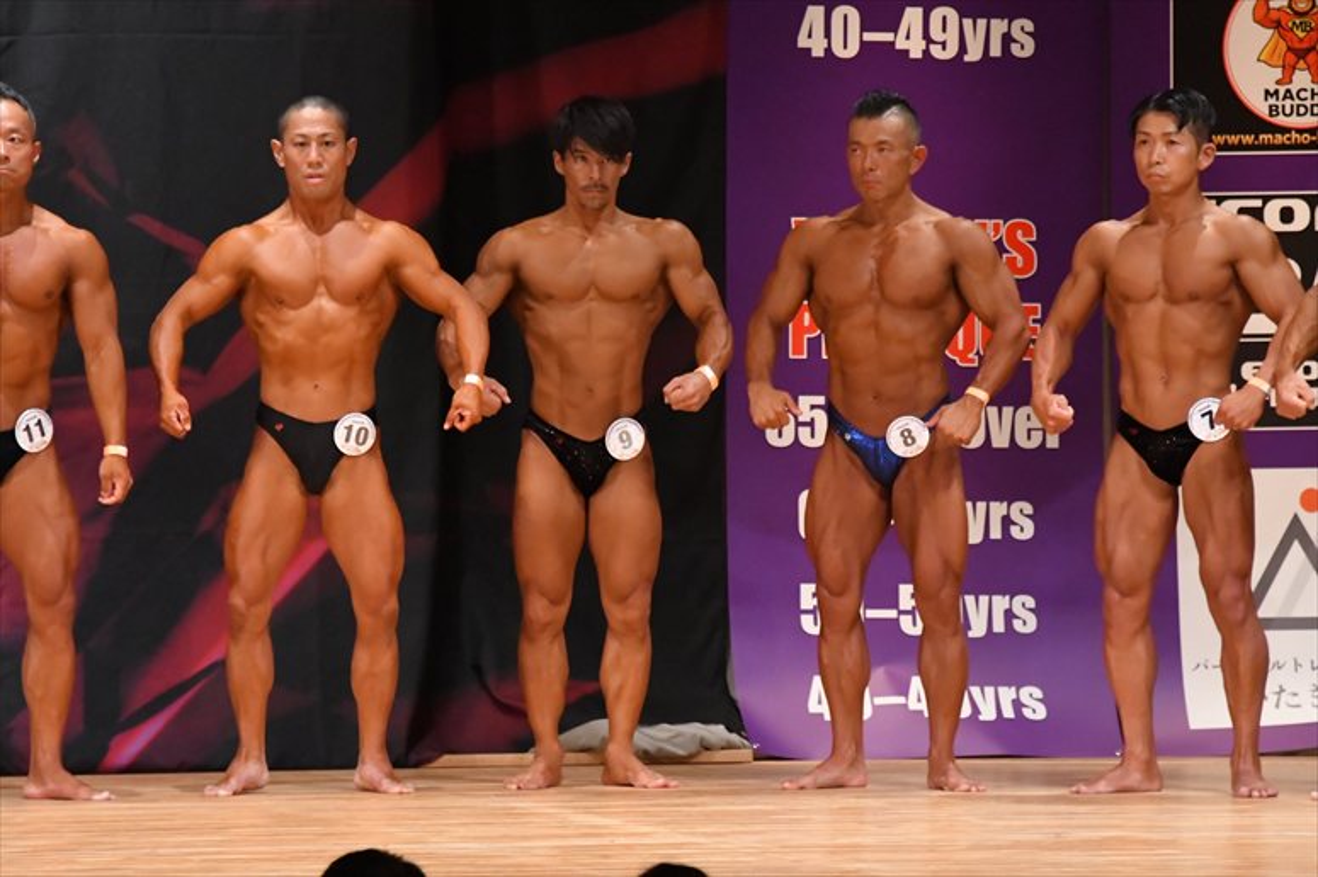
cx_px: 659
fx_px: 10978
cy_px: 438
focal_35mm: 300
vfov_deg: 4.6
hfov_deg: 6.9
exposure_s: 1/400
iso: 7200
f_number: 5.6
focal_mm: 200
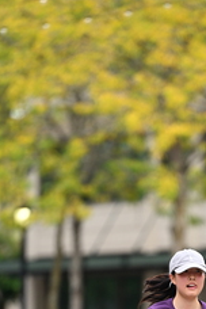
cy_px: 332
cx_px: 169
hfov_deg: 2.9
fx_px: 4034
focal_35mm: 470
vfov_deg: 4.4
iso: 640
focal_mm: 195
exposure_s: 1/1600
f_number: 2.8
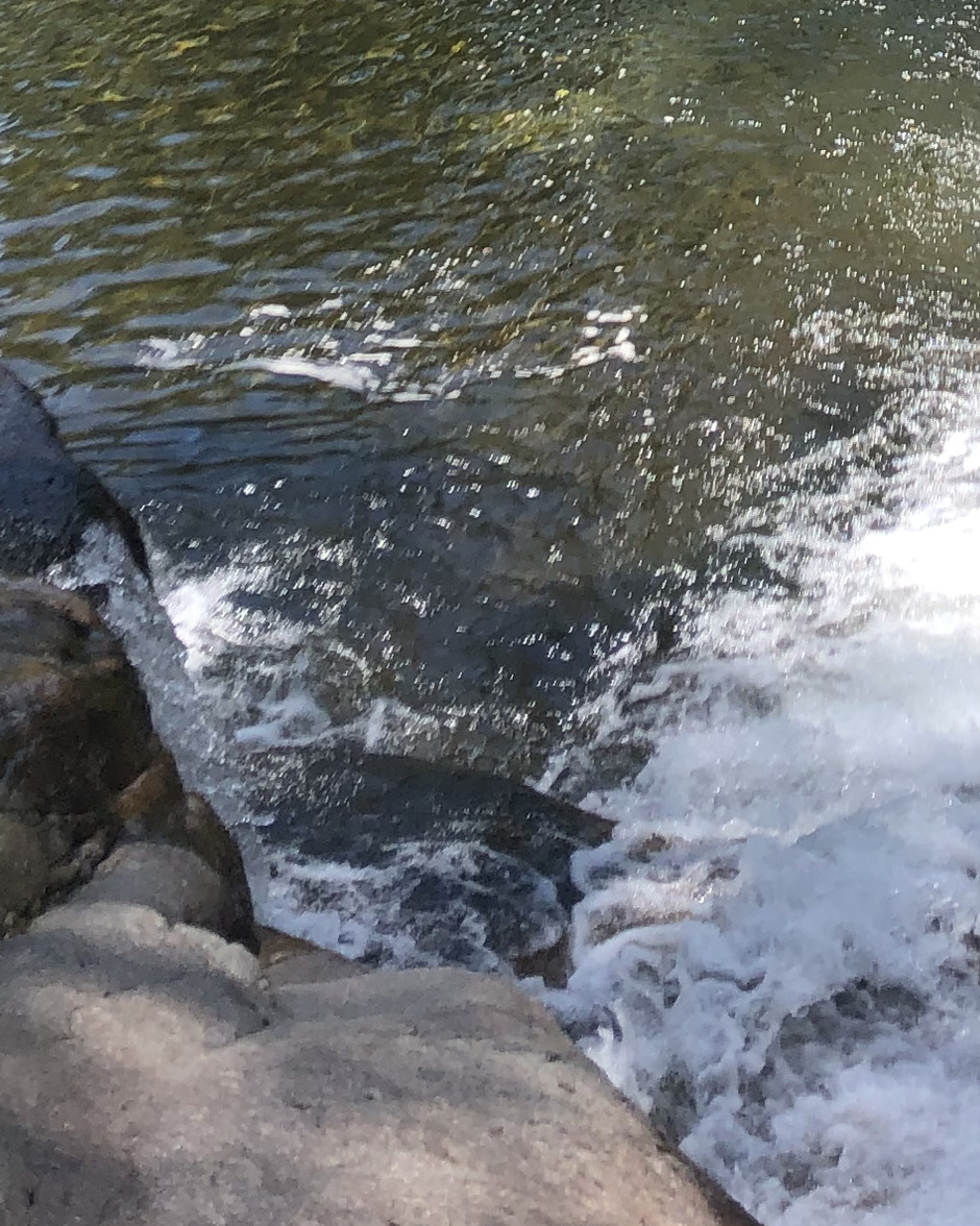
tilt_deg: -4.3
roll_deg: +0.8
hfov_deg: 16.4
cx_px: 738
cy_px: -498
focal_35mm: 93
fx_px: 3373
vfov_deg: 18.7
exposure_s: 1/1043
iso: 20
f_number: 1.8
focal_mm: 4
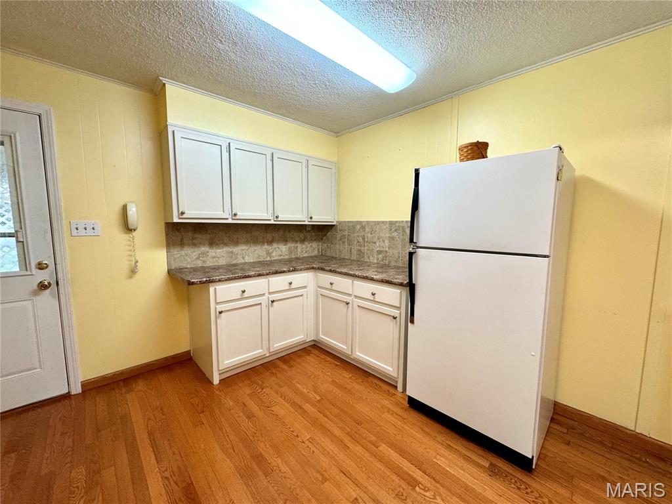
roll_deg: -0.1
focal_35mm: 14
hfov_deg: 102.1
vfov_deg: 85.7
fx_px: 272
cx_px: 336
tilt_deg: -6.3
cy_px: 252
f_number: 2.2
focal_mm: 2.22
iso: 160
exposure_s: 1/60
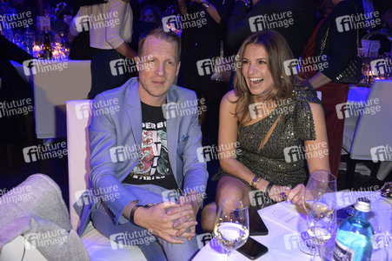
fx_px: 392
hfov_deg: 53.2
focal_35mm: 36
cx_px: 196
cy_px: 130
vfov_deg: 36.8
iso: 2500
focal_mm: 36
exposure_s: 1/60
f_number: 5.6
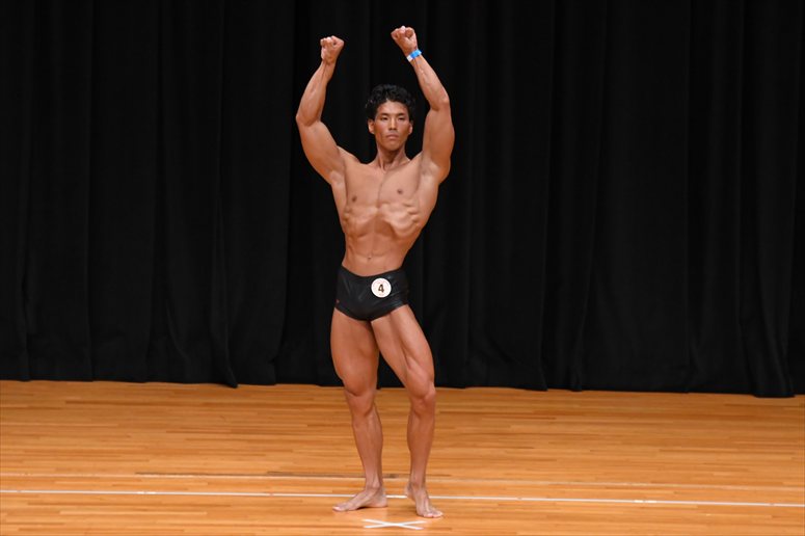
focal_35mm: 270
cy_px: 268
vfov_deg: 5.1
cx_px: 402
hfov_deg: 7.6
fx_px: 6035
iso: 3200
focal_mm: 180
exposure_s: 1/400
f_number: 5.6
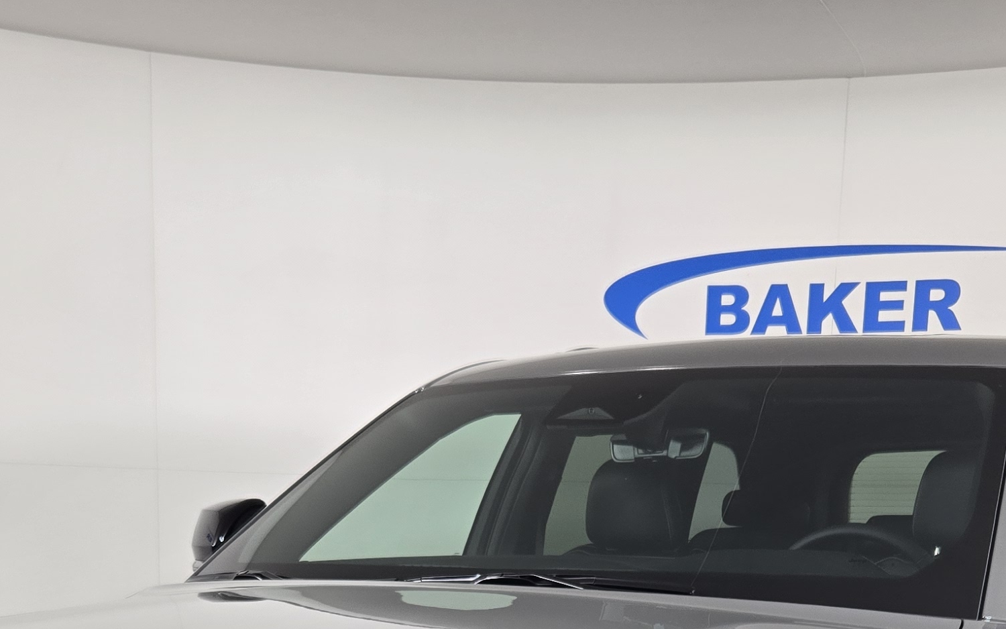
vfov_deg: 18.1
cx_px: 450
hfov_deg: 31.5
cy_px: 907
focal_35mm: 65
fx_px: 1782
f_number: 1.8
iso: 80
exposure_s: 1/120
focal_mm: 5.4
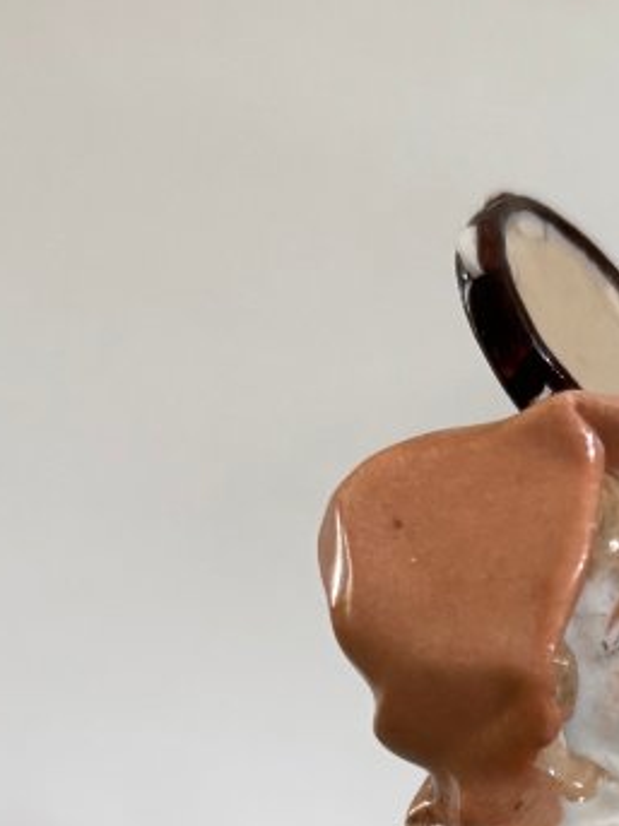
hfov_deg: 16.0
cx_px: 552
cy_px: 1098
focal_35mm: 91
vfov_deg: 19.7
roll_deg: -2.5
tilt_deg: -12.2
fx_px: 2171
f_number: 1.6
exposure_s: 1/75
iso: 125
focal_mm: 5.96
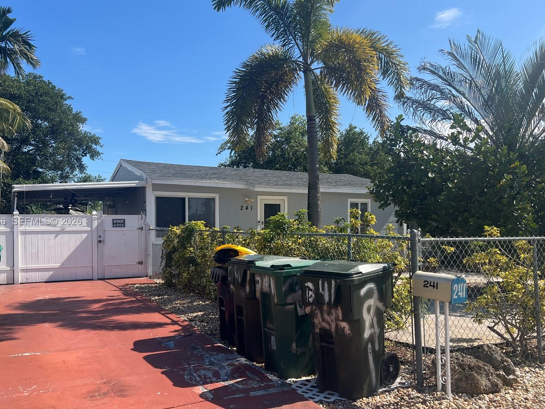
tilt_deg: +0.7
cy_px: 222
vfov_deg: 45.4
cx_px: 280
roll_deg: +0.2
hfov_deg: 58.4
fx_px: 488
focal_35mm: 31
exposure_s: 1/3460
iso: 50
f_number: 1.5
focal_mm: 5.7
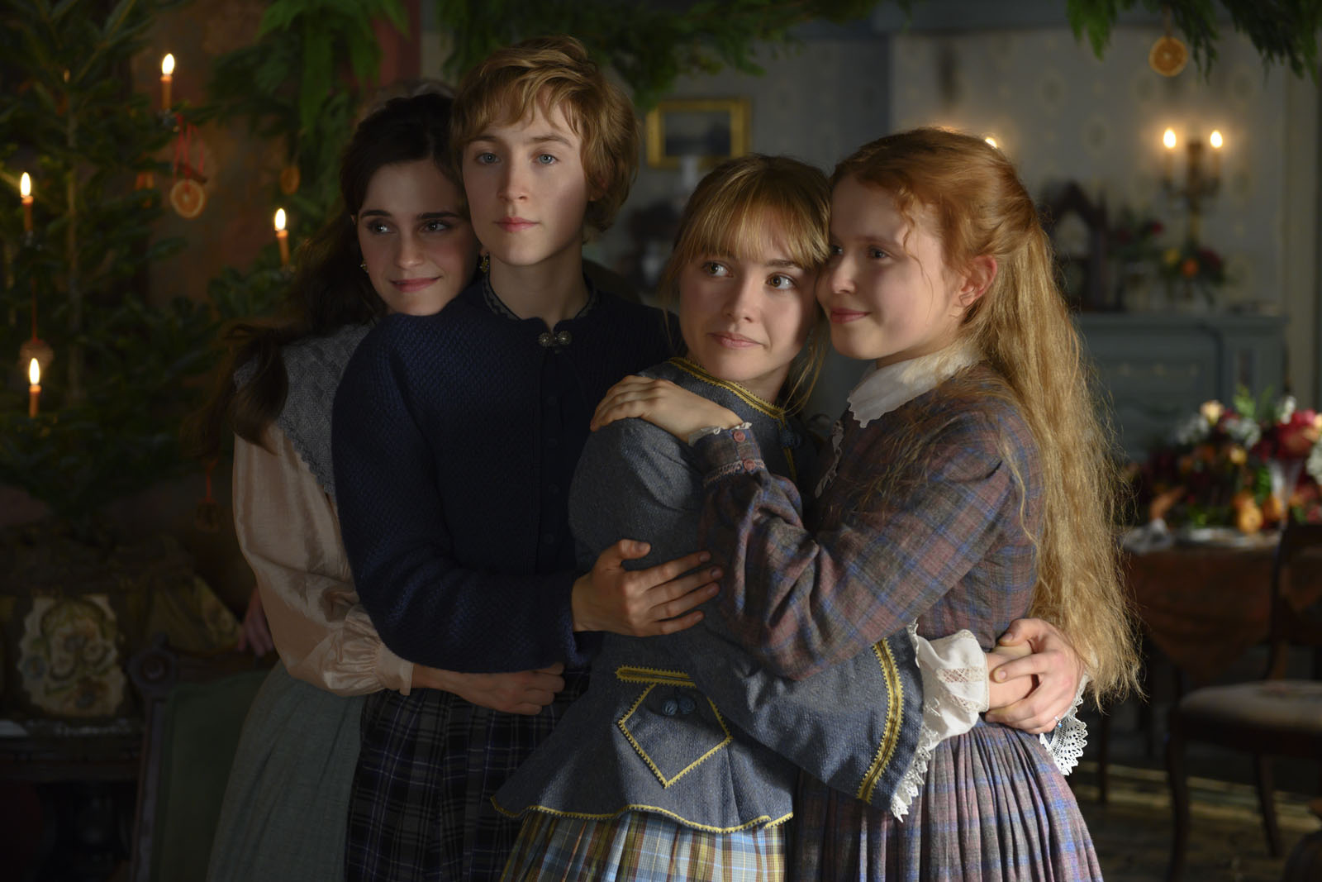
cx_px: 661
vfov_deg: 19.5
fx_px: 2571
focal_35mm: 70
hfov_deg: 28.8
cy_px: 441
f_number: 4.5
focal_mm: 70
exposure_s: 1/80
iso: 1250
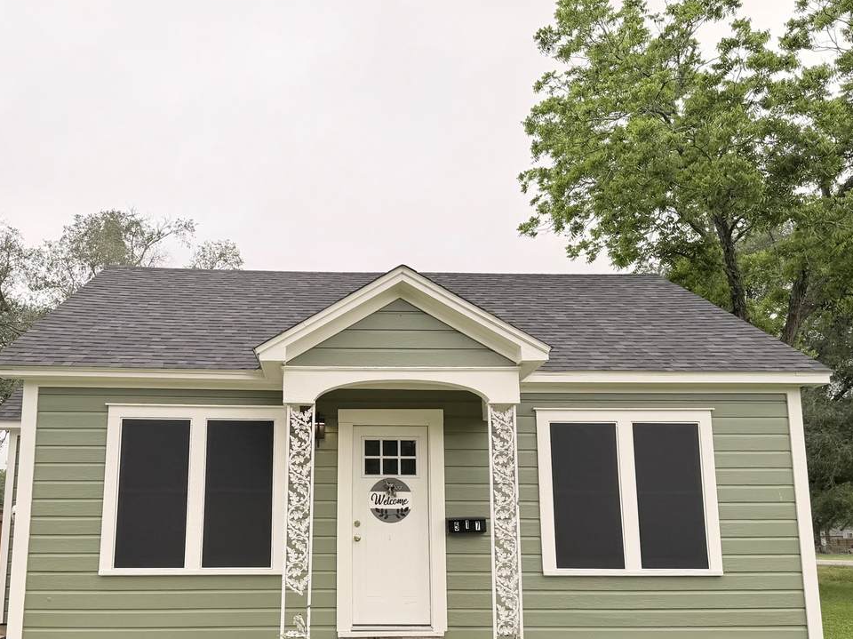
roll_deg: -0.2
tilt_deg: +9.5
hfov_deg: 56.5
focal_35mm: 32
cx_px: 353
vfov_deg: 43.8
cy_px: 398
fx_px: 788
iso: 80
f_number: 1.78
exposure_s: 1/4167
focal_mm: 6.76
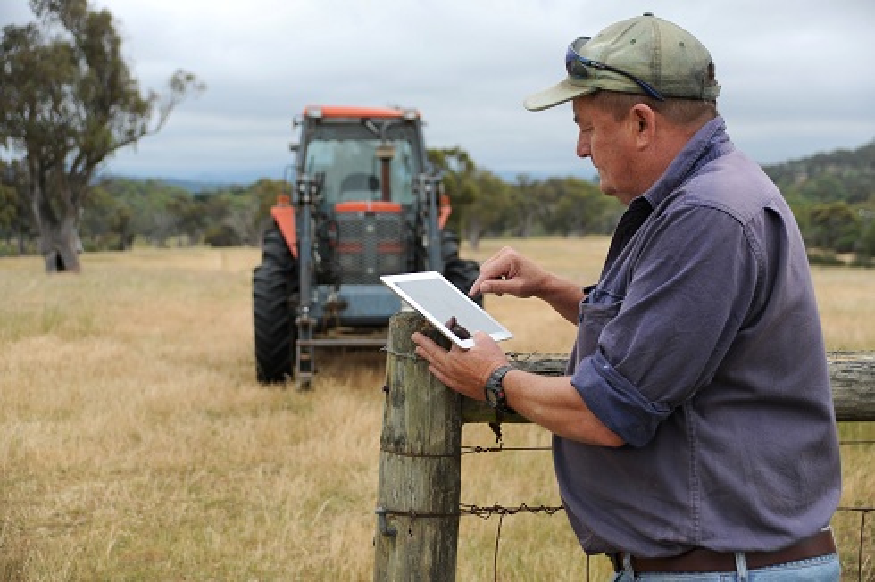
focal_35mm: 60
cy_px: 291
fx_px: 1457
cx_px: 438
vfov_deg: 22.6
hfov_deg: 33.4
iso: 125
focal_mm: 60
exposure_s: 1/400
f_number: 4.8
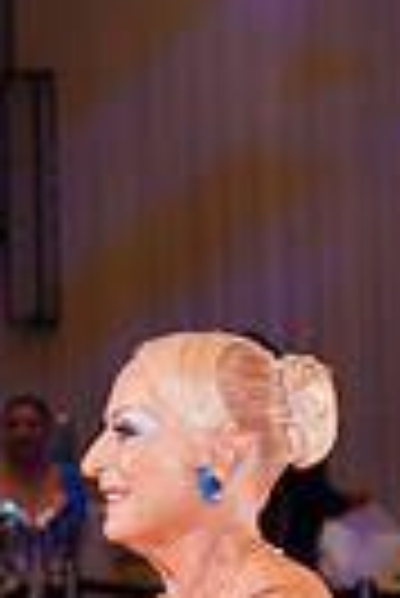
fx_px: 7596
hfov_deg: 3.0
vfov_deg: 4.5
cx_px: 115
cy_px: 832
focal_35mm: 457
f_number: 5
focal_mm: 105
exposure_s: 1/160
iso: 1600
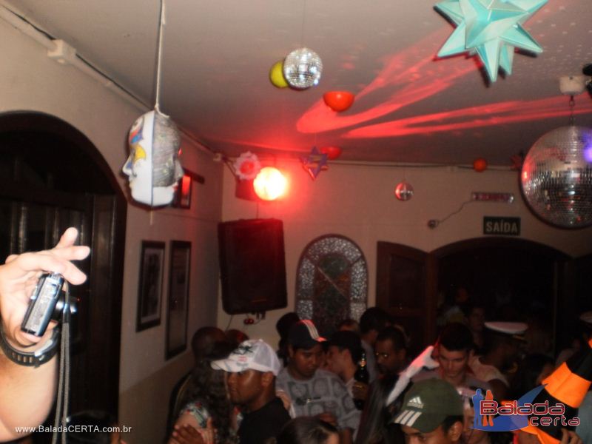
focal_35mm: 36
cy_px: 222
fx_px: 616
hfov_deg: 51.4
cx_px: 296
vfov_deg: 39.7
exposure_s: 1/30
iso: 160
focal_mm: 6.3
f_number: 3.1
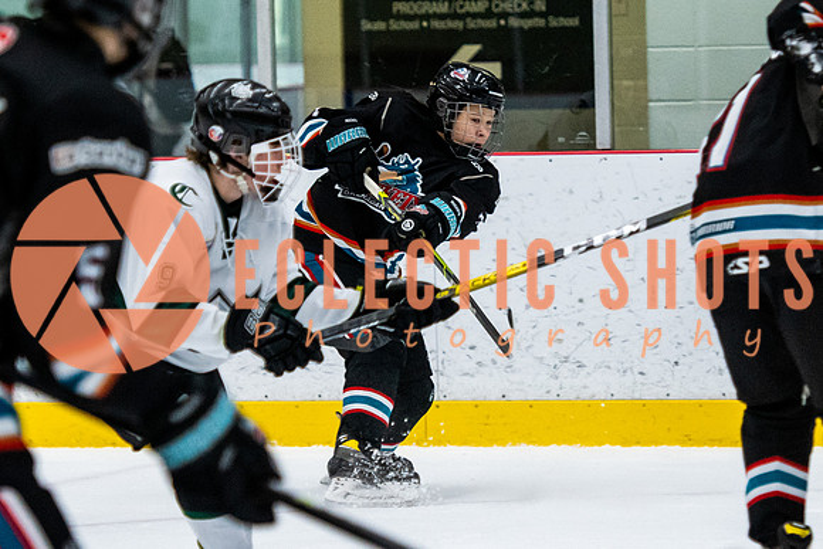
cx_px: 355
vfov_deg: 4.2
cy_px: 209
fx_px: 7500
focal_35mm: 328
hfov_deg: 6.3
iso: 1800
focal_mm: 122
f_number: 2.8
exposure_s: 1/640
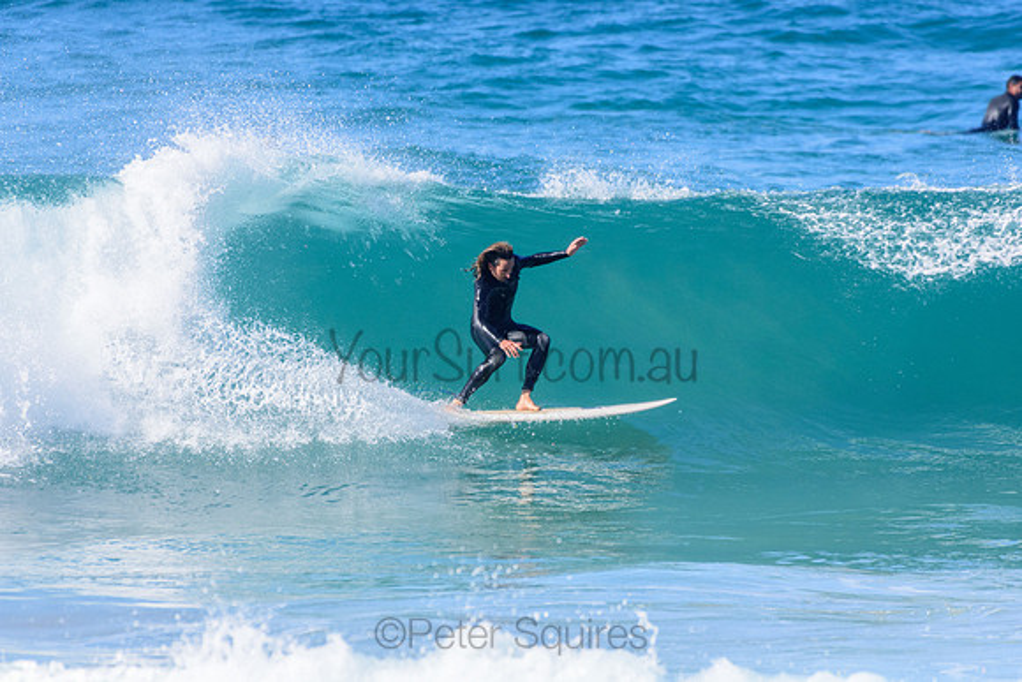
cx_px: 511
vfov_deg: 1.8
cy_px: 341
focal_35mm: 750
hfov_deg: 2.7
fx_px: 21296
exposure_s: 1/2000
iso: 450
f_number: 5.6
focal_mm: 500
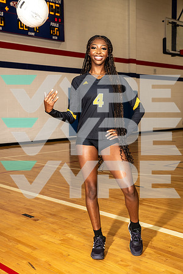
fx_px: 351
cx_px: 92
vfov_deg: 42.7
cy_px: 137
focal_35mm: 46
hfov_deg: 29.2
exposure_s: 1/250
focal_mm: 46
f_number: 7.1
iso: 320
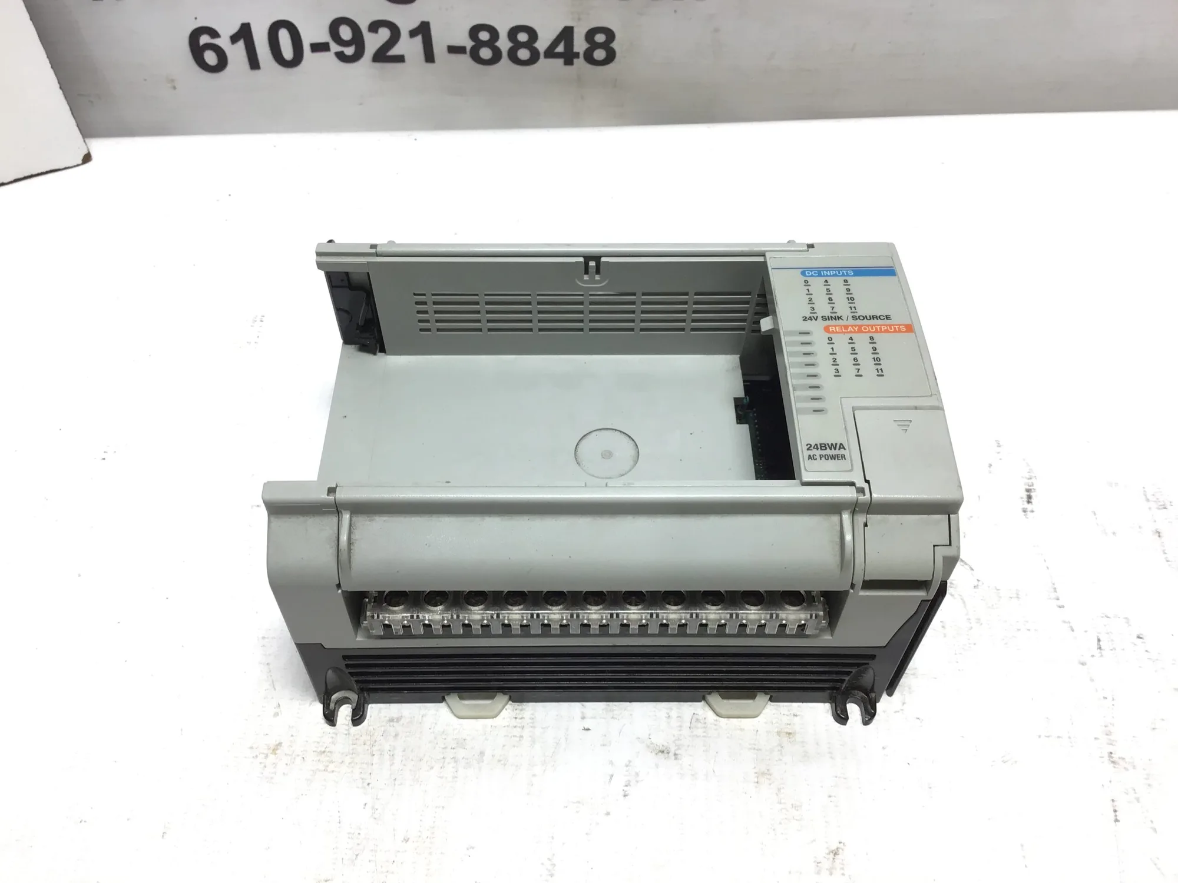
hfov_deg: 58.4
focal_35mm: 31
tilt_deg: -52.4
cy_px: 442
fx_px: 1055
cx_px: 589
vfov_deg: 45.4
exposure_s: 1/120
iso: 32
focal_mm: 3.3
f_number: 2.4
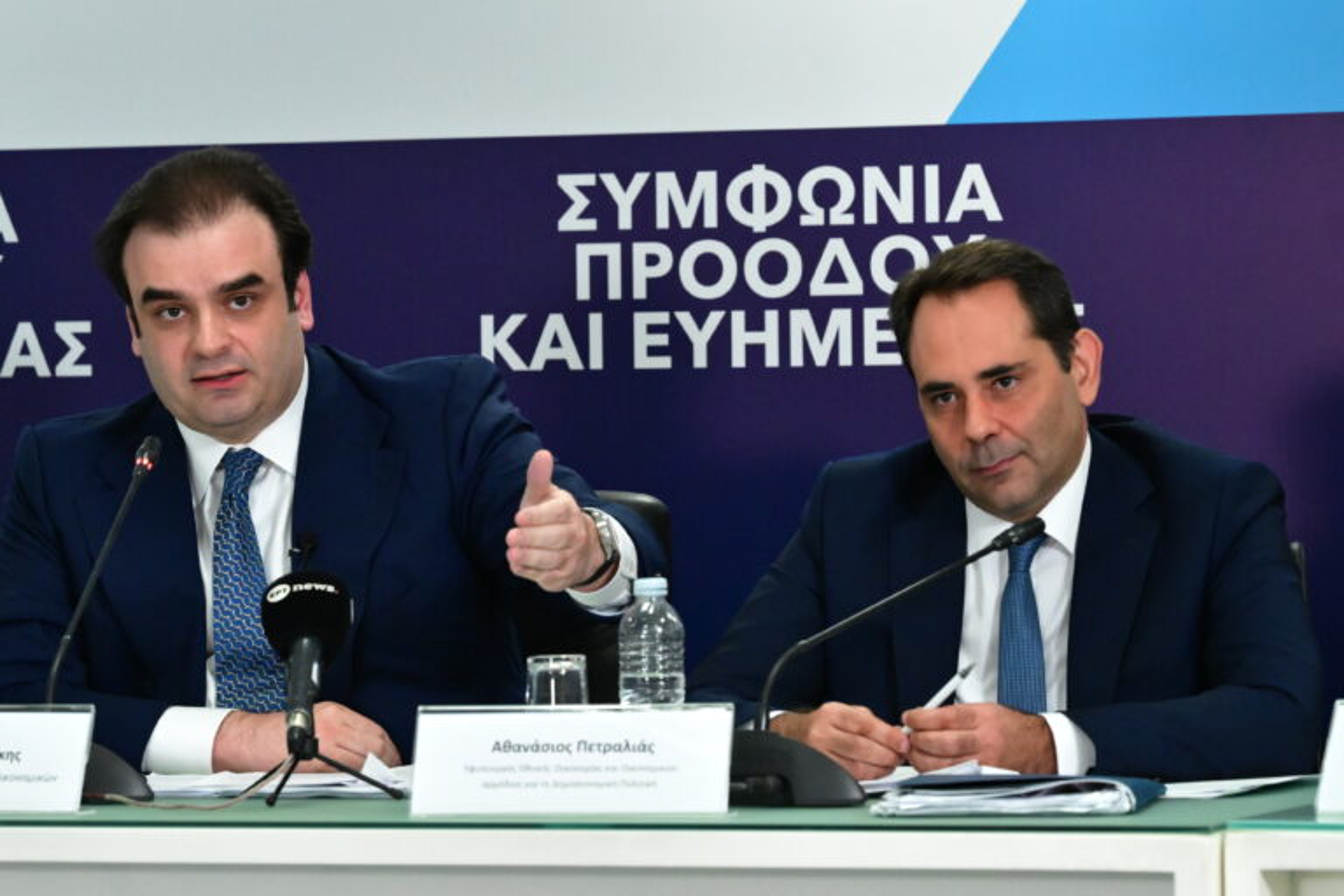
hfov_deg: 11.9
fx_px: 6421
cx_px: 672
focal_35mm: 172
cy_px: 448
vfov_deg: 8.0
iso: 6400
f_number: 5.6
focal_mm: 115
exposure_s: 1/400
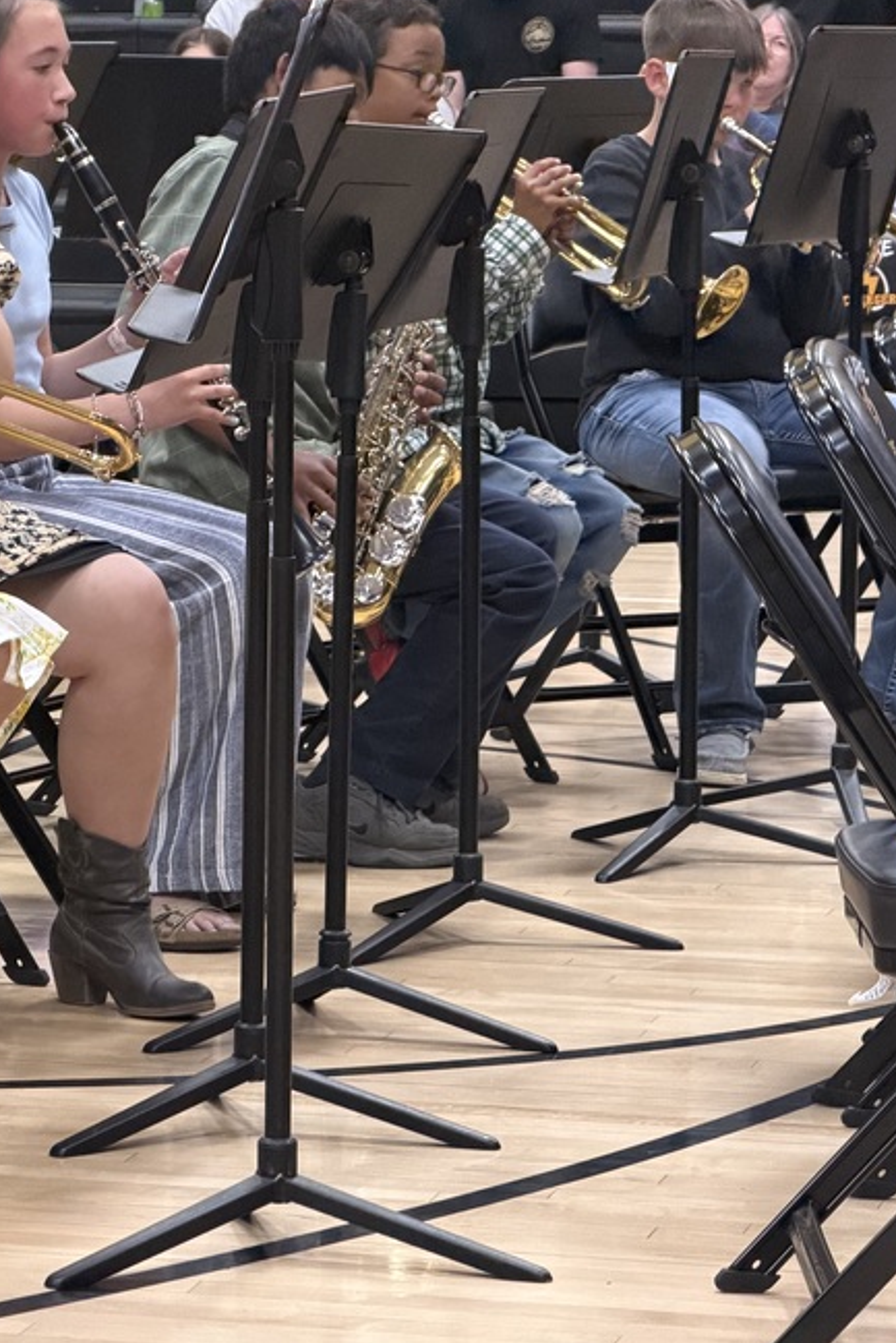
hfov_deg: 8.3
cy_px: 621
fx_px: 6119
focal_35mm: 164
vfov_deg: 12.5
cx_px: -8
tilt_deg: -6.4
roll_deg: -0.6
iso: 640
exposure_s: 1/60
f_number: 2.8
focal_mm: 16.89
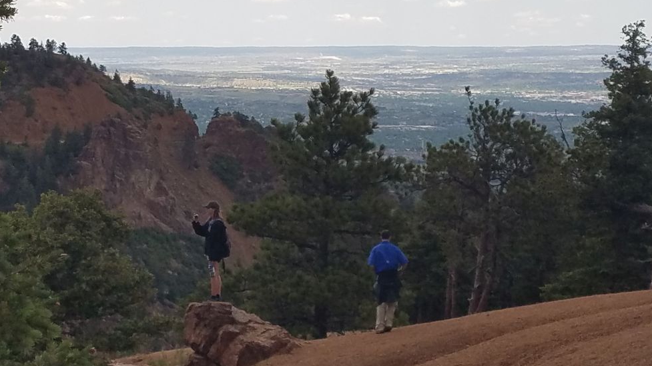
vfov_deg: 40.1
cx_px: 322
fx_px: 501
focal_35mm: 29
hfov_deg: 66.1
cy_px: 204
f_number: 1.7
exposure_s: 1/1708
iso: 50
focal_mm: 4.2
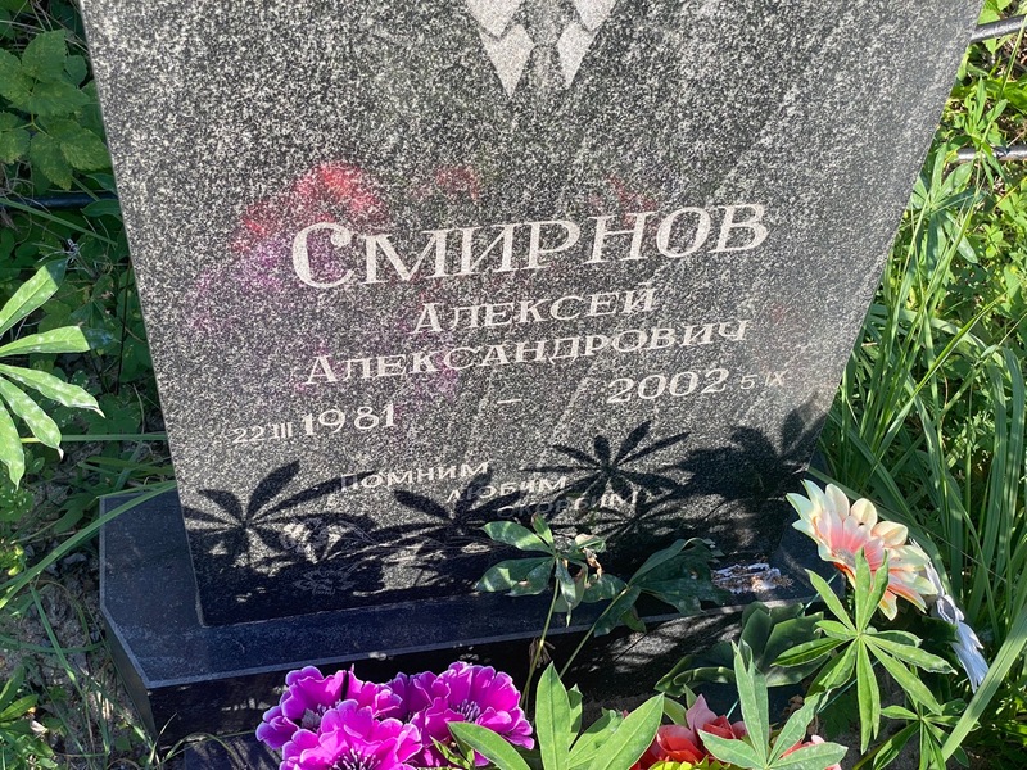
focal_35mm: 52
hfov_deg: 36.8
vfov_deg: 28.0
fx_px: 1543
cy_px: 385
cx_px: 514
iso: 20
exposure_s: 1/176
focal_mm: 6
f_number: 2
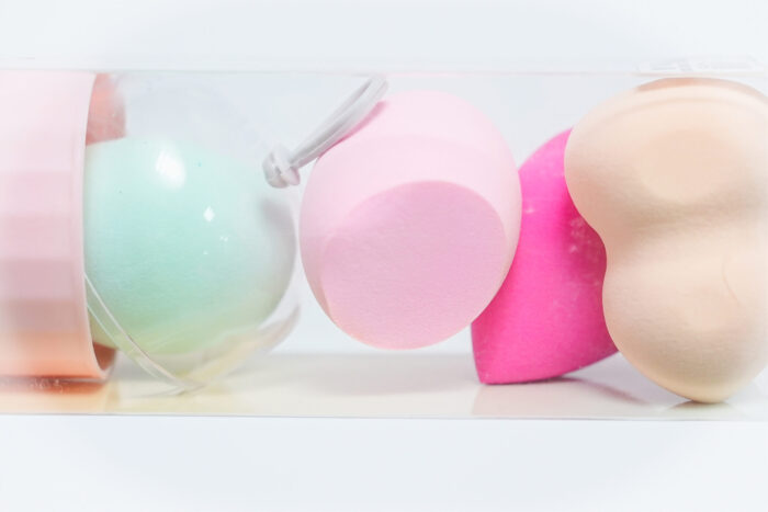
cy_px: 256
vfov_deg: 13.0
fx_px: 2240
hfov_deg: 19.5
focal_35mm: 105
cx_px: 384
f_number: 4.5
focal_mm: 70
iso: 3200
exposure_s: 1/640
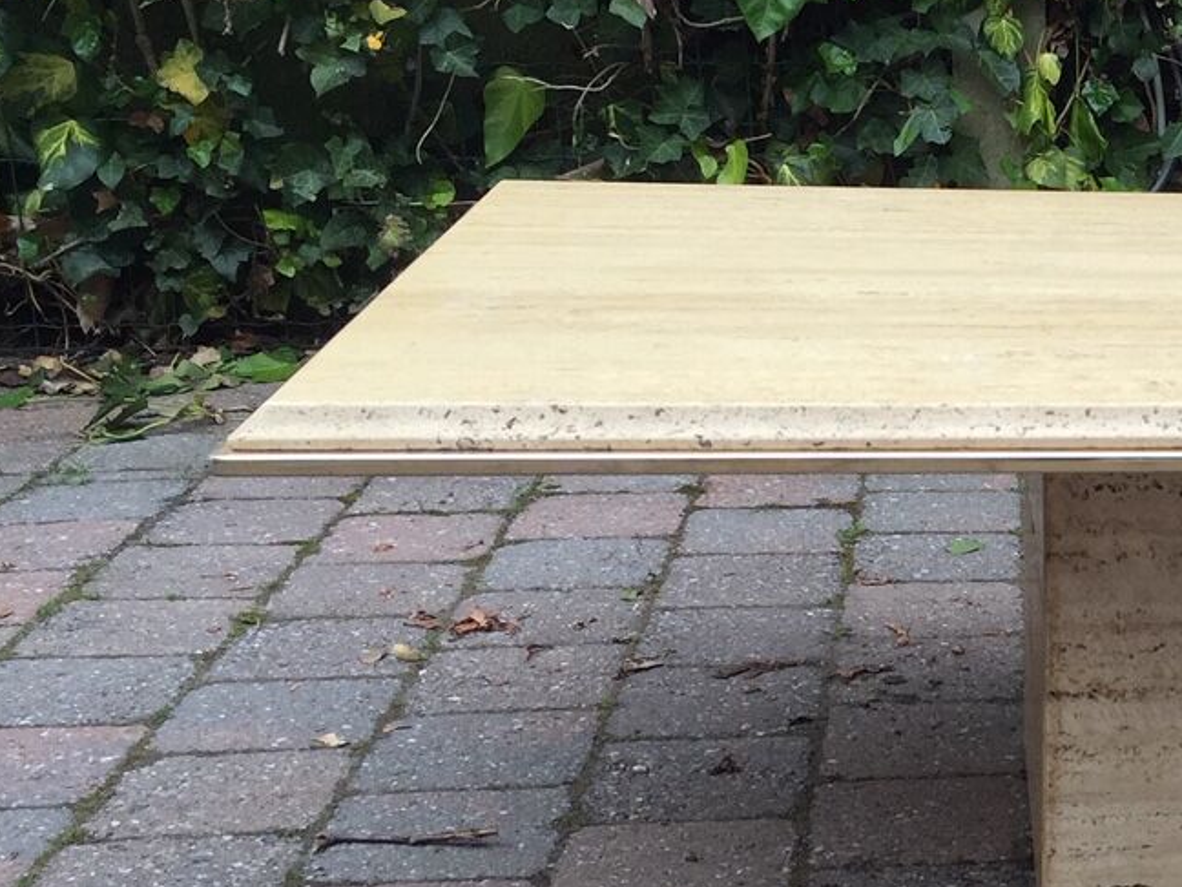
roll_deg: -2.3
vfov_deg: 20.0
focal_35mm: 73
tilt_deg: -18.9
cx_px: 1478
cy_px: 653
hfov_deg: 23.9
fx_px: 2493
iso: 32
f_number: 2.2
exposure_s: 1/229
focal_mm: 4.15
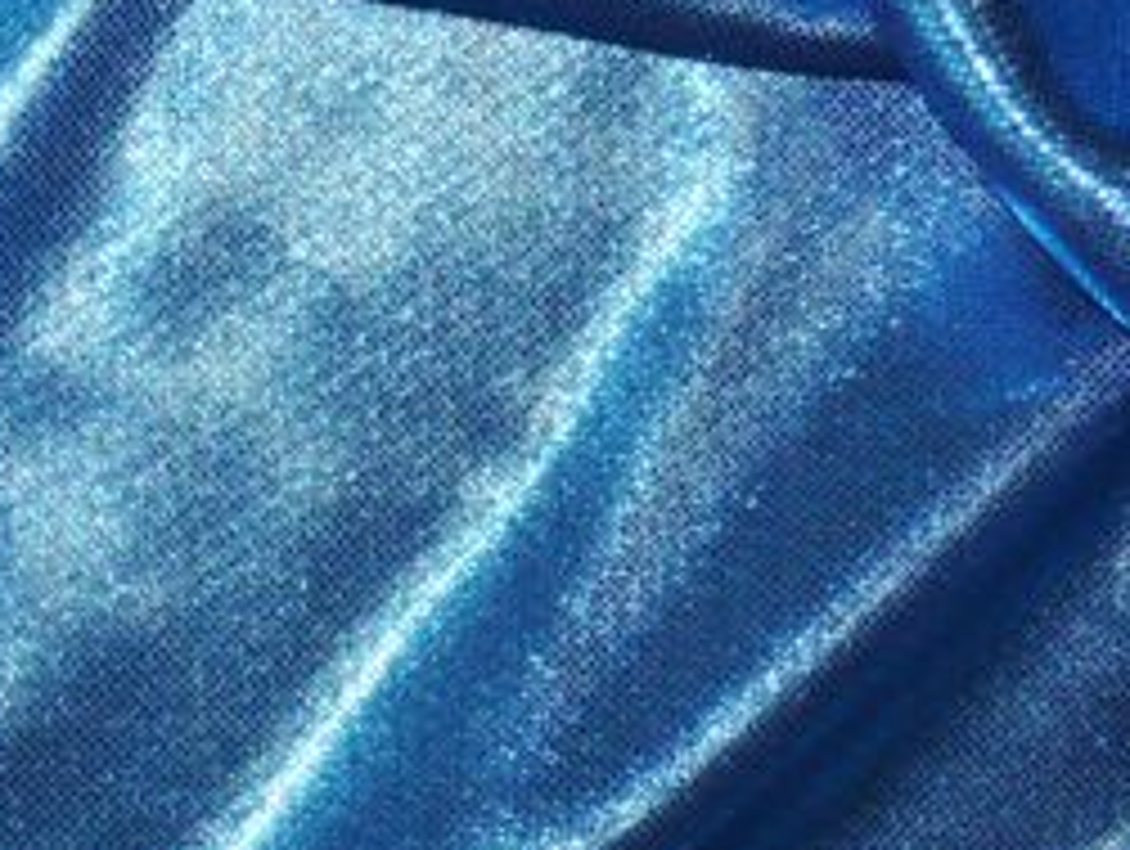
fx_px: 3694
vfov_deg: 13.1
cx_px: -563
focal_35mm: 113
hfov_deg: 16.0
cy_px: 270
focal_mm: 6.1
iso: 100
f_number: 2.8
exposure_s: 1/30
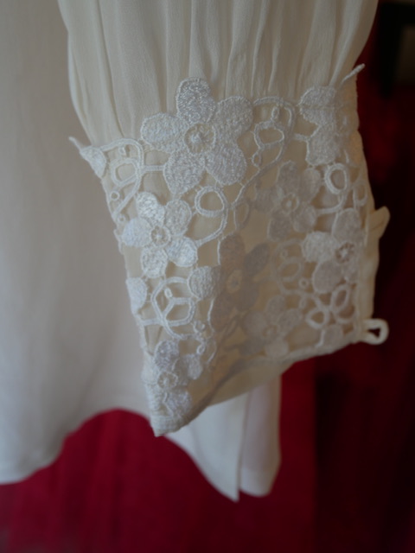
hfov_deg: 44.2
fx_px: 512
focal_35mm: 32
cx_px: 208
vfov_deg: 56.8
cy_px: 276
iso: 200
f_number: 3.9
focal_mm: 16
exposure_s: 1/125
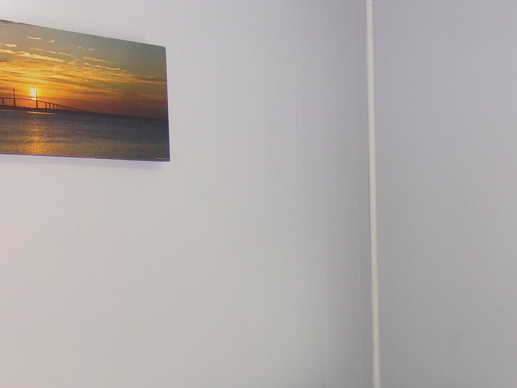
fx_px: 1135
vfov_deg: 19.0
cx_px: 423
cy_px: 355
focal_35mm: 76
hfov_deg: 25.2
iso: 200
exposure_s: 1/42
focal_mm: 7.2
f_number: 3.6
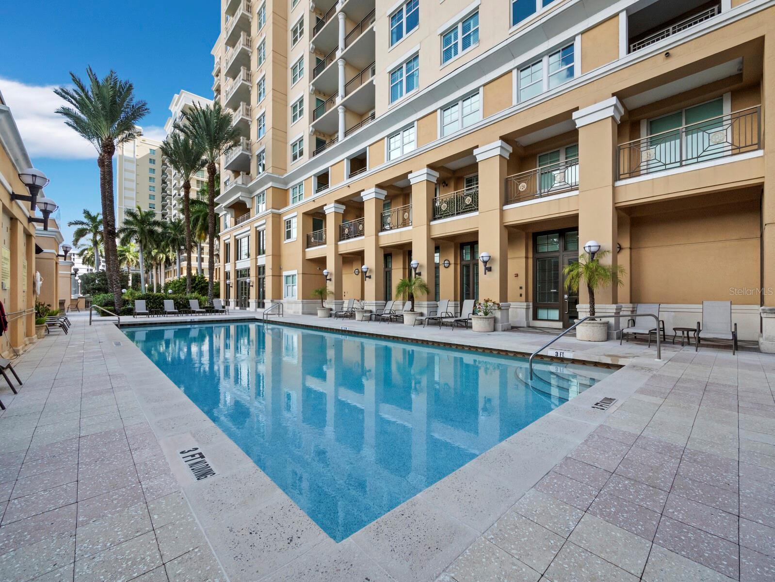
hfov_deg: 102.0
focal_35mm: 14
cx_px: 388
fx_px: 314
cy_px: 291
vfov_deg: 85.7
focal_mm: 7
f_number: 9
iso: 640
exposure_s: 1/320
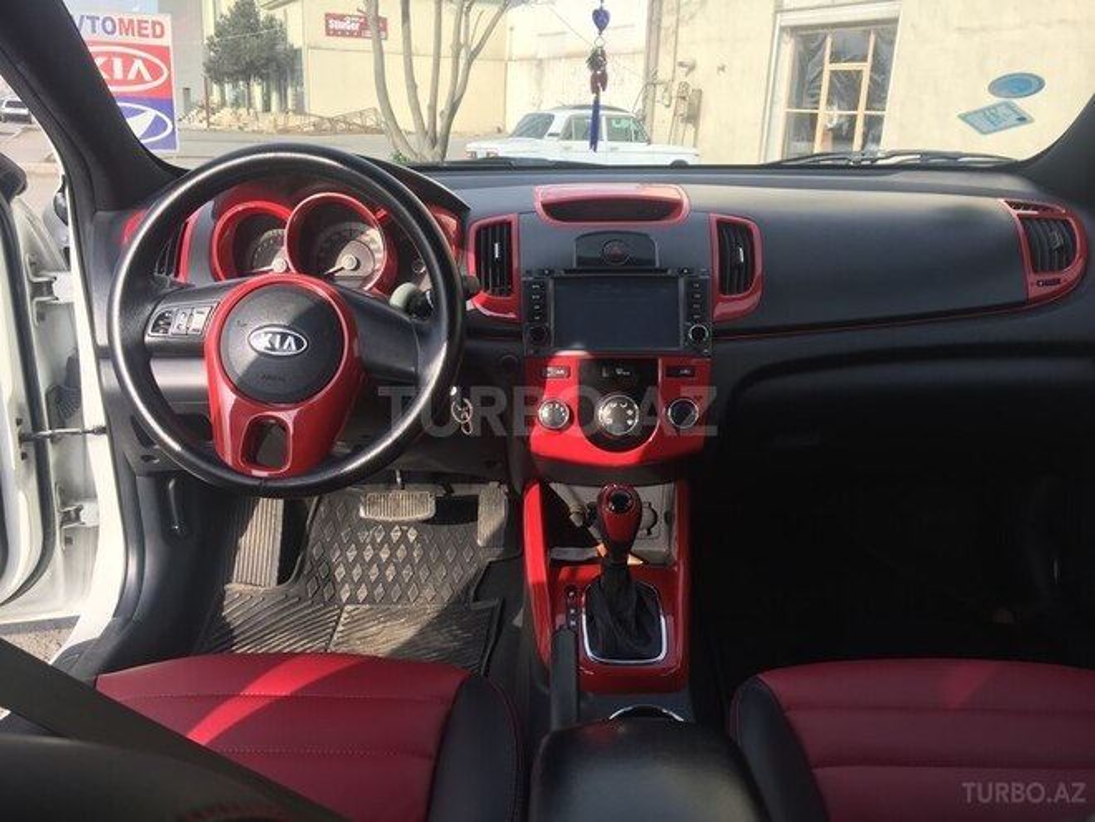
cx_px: 548
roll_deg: -2.6
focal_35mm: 29
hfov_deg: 61.7
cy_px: 411
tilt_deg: -17.9
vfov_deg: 48.2
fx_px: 917
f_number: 2.2
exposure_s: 1/618
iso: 32
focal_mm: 4.15
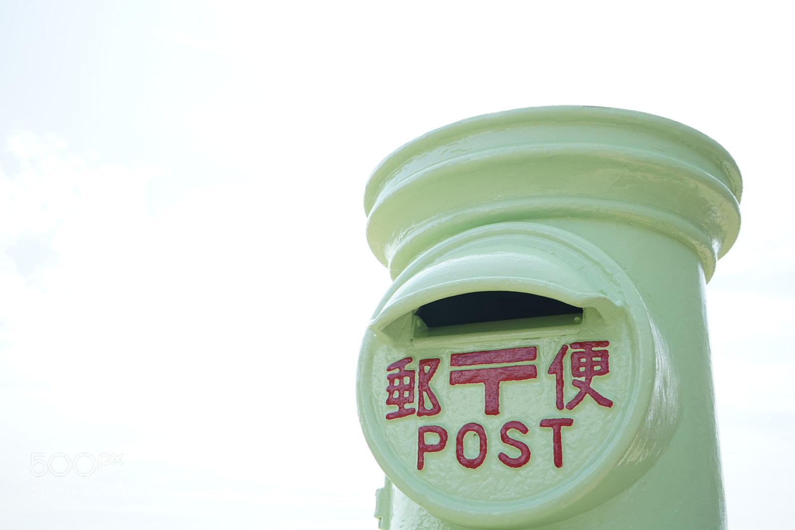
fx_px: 817
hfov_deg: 51.9
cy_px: 265
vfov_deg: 35.9
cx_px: 398
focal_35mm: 37
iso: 250
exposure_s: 1/125
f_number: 7.1
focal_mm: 37
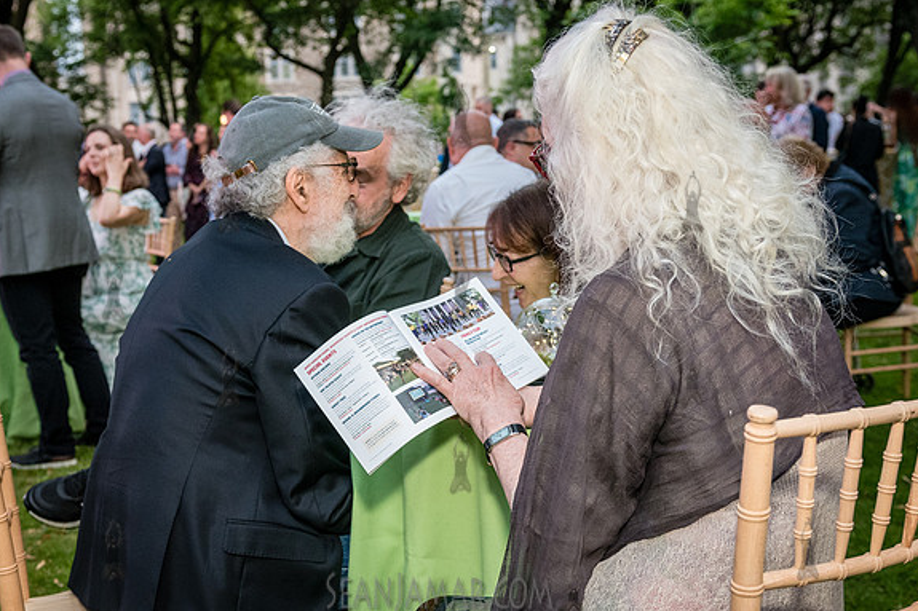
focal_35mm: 48
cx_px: 424
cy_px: 360
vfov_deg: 28.0
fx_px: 1224
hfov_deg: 41.1
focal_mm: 32
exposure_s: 1/250
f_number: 3.5
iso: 3200
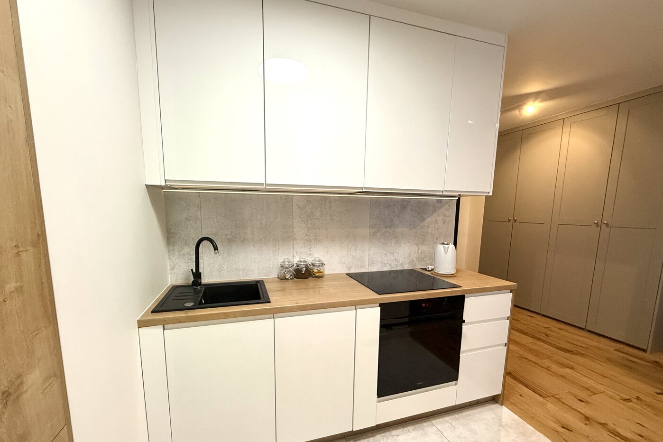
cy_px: 248
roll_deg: -0.8
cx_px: 322
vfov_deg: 77.0
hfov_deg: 100.4
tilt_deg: -7.7
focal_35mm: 15
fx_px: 276
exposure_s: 1/100
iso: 320
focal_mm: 2.22
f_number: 2.2
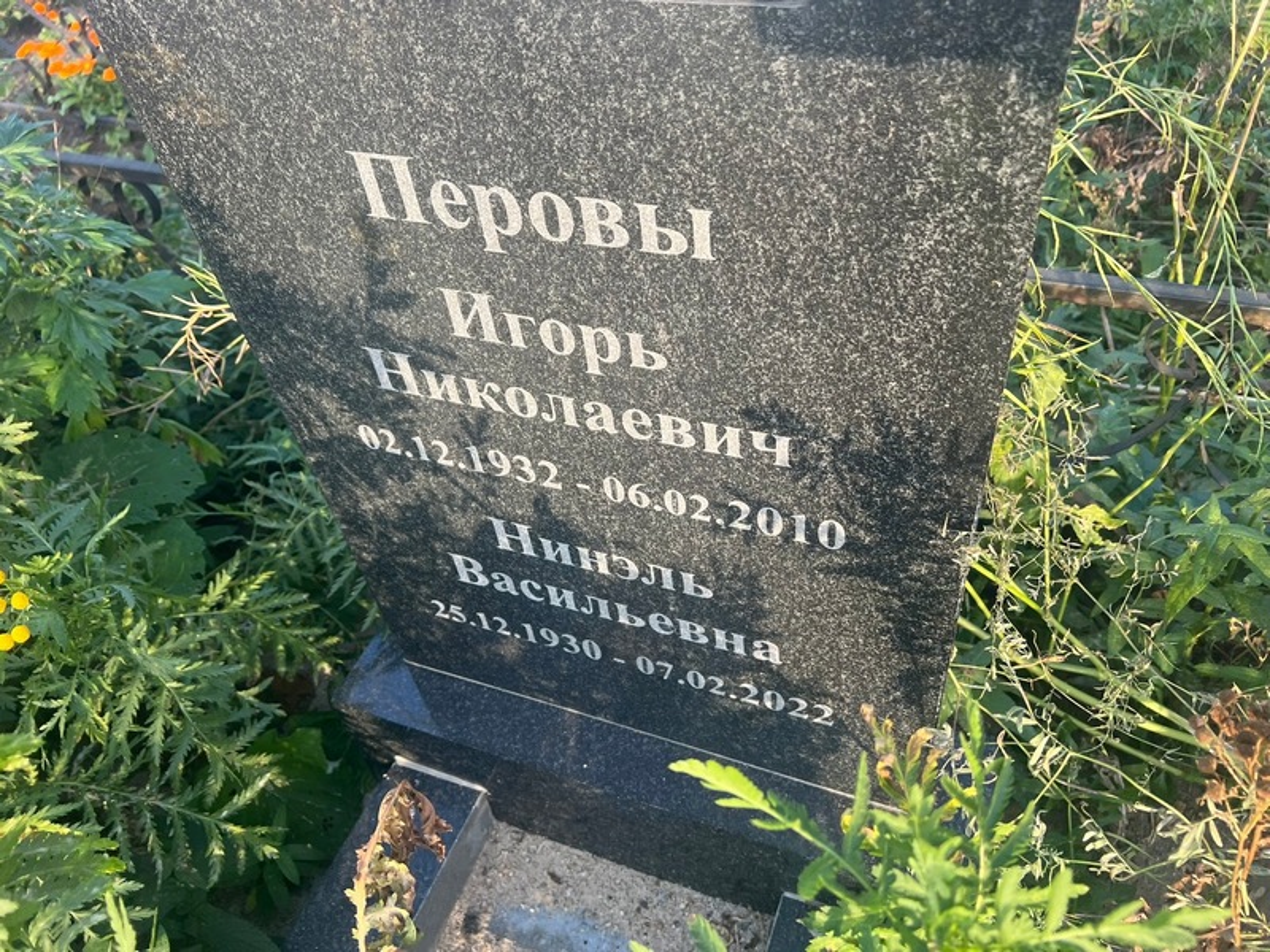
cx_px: 635
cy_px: 476
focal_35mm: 26
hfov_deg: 67.3
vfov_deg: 53.1
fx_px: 954
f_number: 1.5
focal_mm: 5.7
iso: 40
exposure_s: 1/284
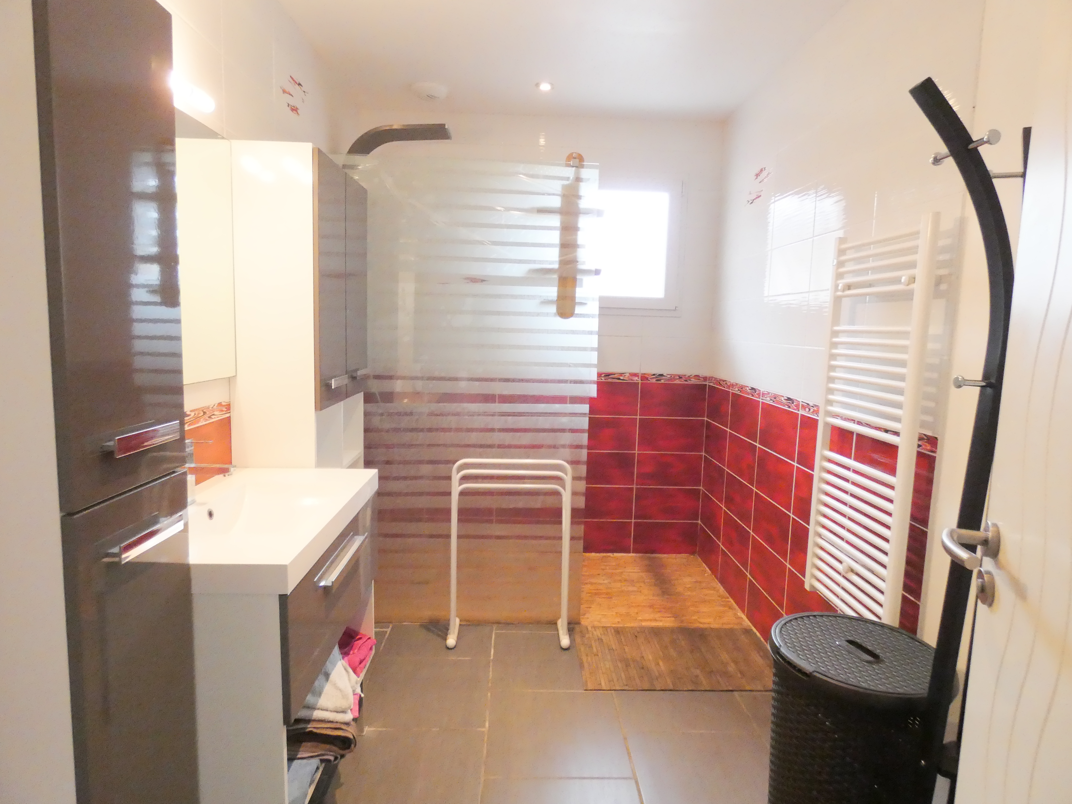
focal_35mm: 20
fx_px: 619
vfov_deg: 66.0
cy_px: 402
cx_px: 536
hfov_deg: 81.7
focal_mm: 3.6
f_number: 2.8
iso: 400
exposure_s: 1/60
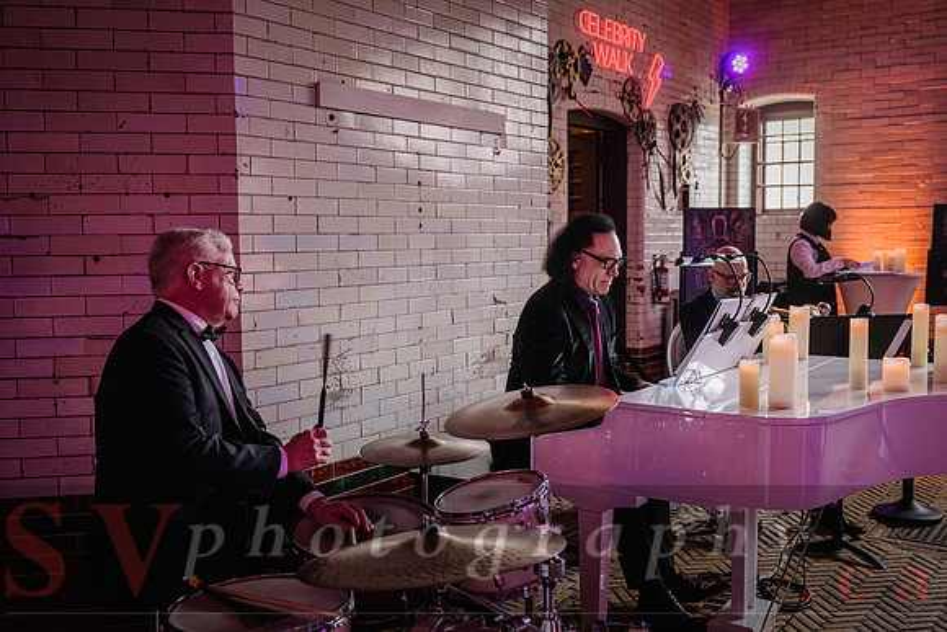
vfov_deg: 36.9
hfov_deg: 53.1
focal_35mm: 36
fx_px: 947
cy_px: 316
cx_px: 474
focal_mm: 36
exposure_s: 1/80
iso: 1600
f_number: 4
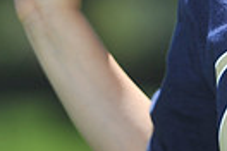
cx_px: 382
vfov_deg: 1.6
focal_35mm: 878
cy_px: -154
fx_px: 5536
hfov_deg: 2.3
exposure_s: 1/1600
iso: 200
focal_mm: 200
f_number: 4.5
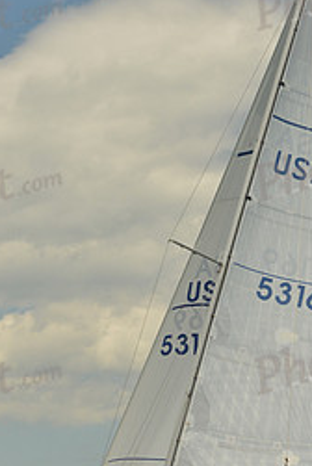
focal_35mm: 173
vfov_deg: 11.9
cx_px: 159
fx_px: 2243
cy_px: 277
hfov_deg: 8.0
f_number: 6.3
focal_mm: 75
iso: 400
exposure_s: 1/800
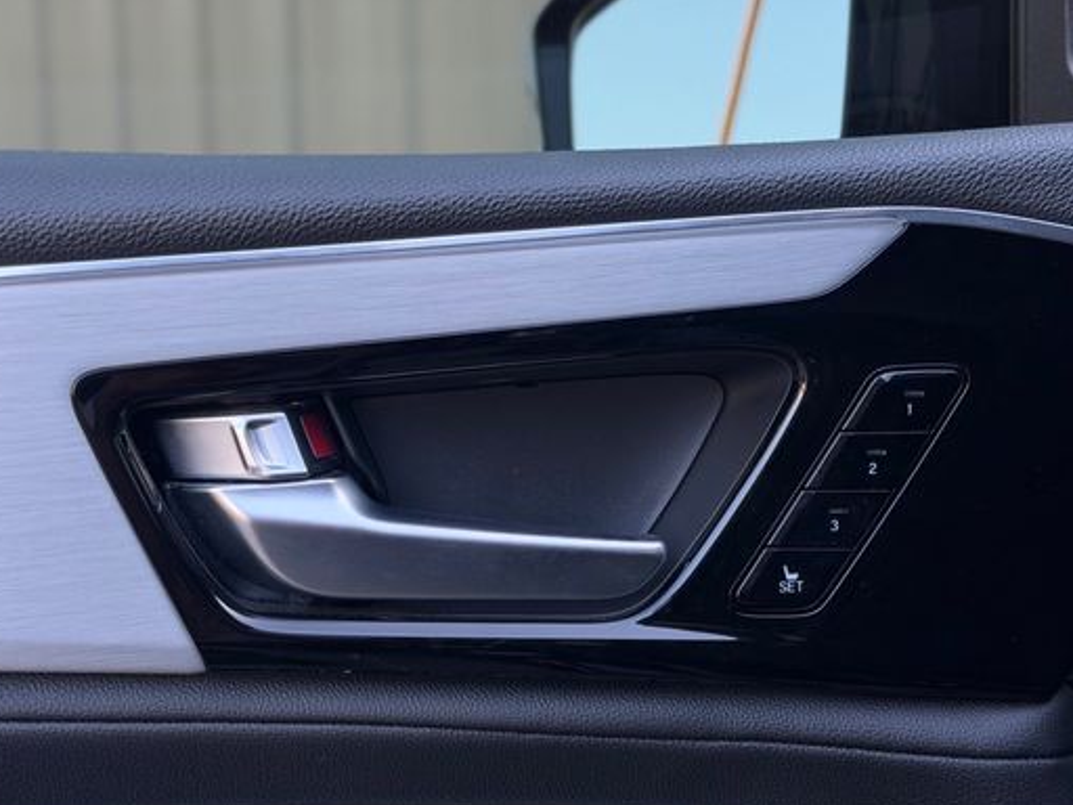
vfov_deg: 24.4
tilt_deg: -6.4
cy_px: 497
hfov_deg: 32.2
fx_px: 1860
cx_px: 539
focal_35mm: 60
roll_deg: +0.8
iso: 200
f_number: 1.78
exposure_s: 1/166
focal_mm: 6.76
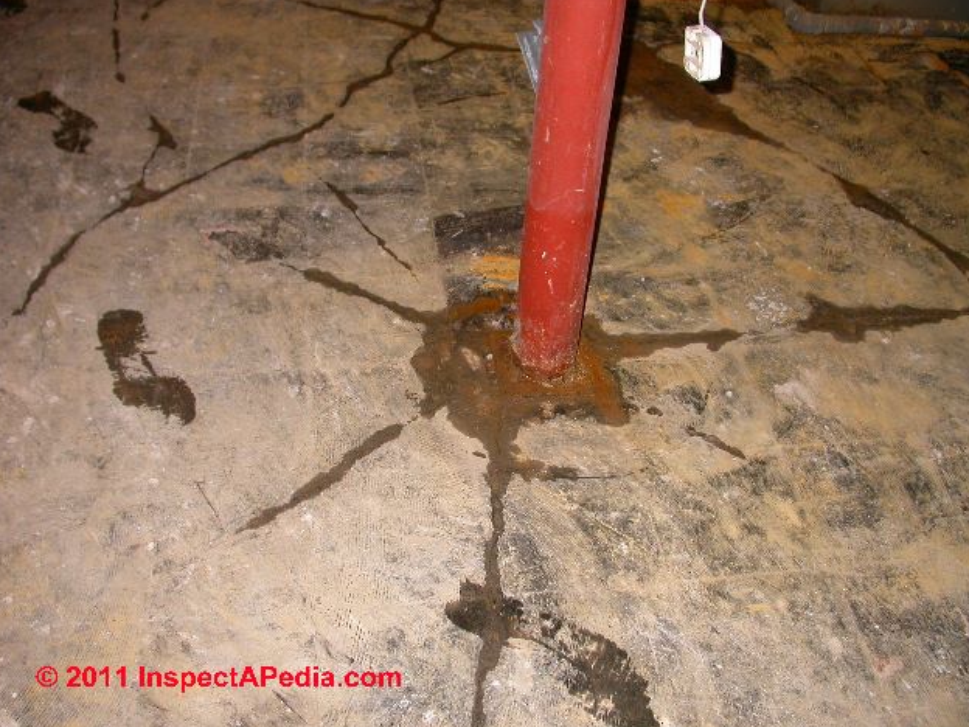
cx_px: 483
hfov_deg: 47.9
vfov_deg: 36.8
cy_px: 368
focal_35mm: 39
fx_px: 1092
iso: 100
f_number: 2.6
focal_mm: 7.85
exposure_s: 1/60
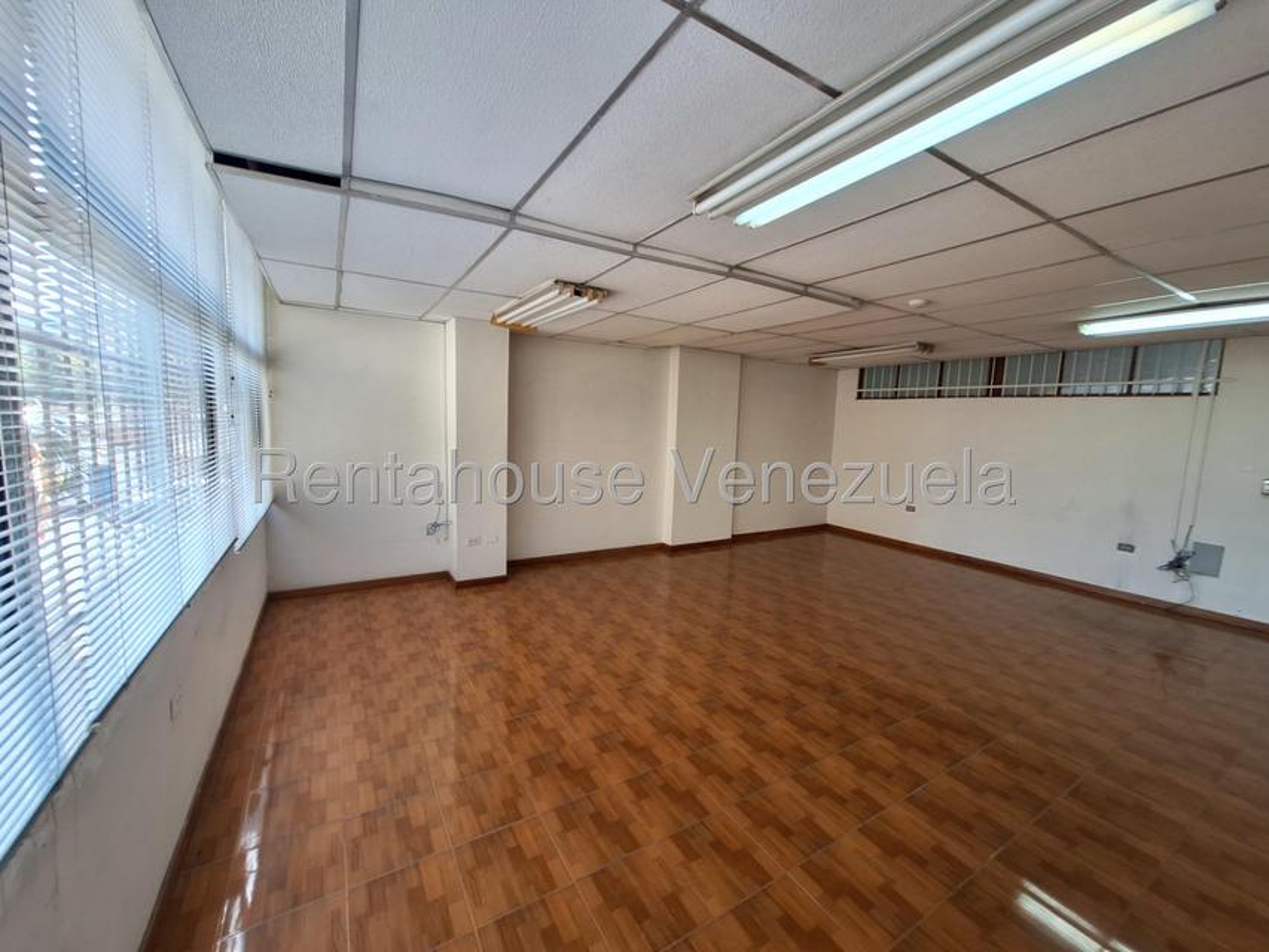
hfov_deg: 106.2
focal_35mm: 13
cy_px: 476
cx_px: 634
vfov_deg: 89.9
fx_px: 477
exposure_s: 1/60
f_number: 2.2
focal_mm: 1.74
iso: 50
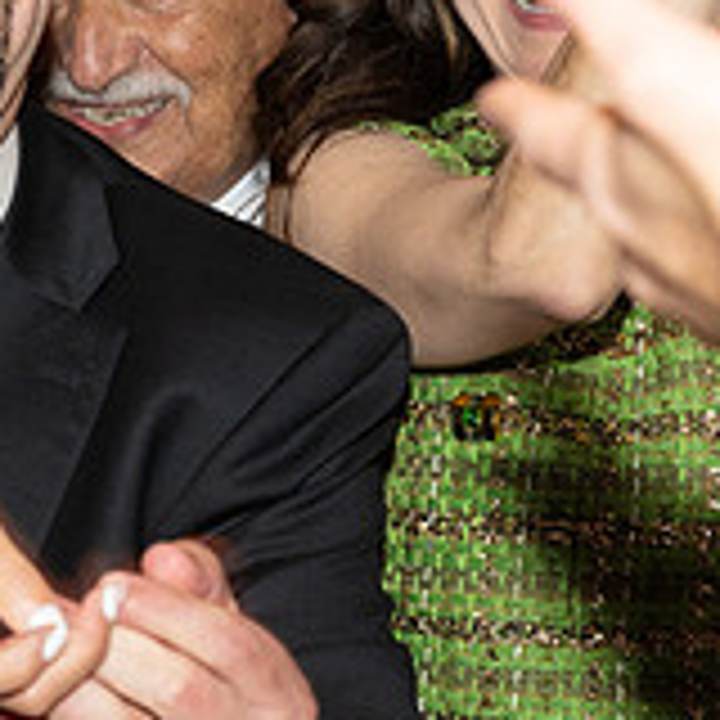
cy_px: 128
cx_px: -32
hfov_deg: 8.2
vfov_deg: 8.2
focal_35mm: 213
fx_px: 5012
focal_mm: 69
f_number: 5.6
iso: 800
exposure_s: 1/100
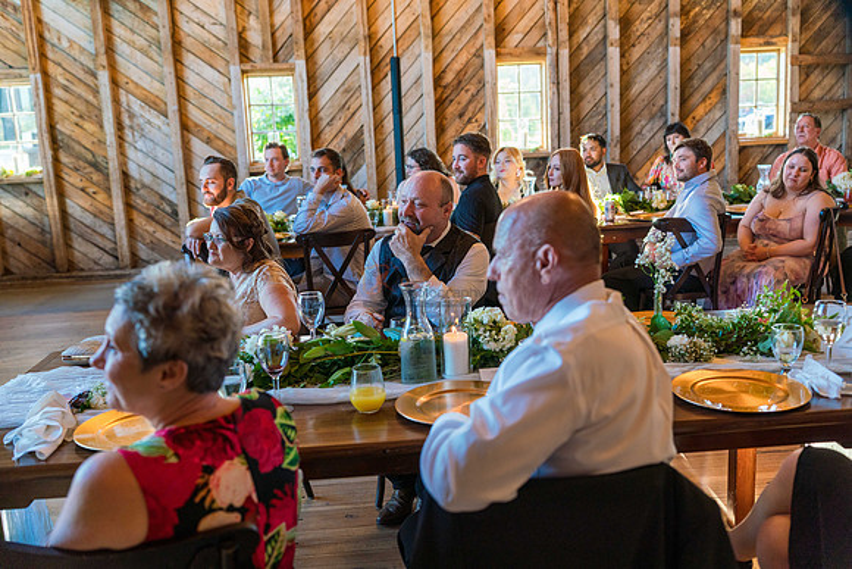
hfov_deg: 54.4
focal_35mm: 35
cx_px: 426
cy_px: 284
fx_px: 828
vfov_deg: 37.9
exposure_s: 1/320
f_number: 2.8
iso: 1000
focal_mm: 35
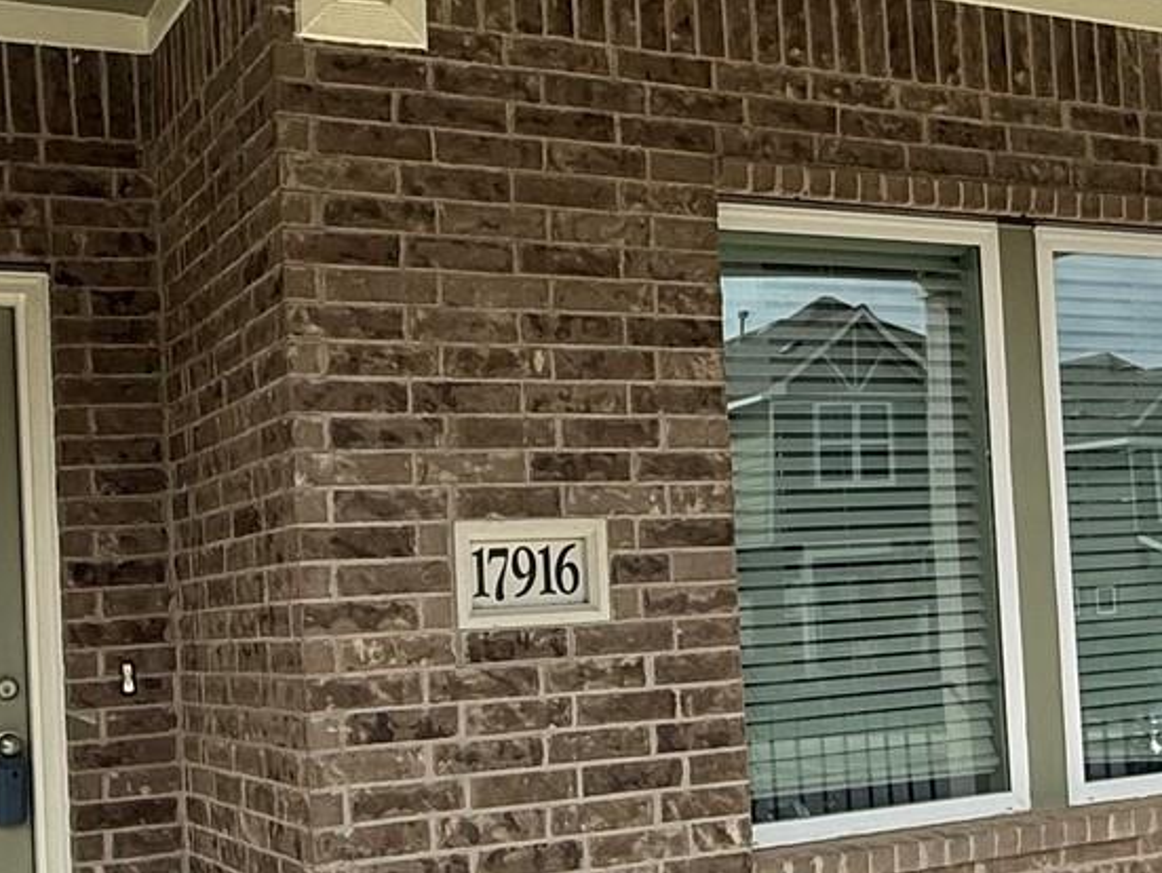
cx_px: 675
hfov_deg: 36.7
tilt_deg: +3.2
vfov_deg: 28.0
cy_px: 538
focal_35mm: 52
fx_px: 1747
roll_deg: +3.2
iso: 50
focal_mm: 2.22
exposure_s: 1/1145
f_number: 2.2
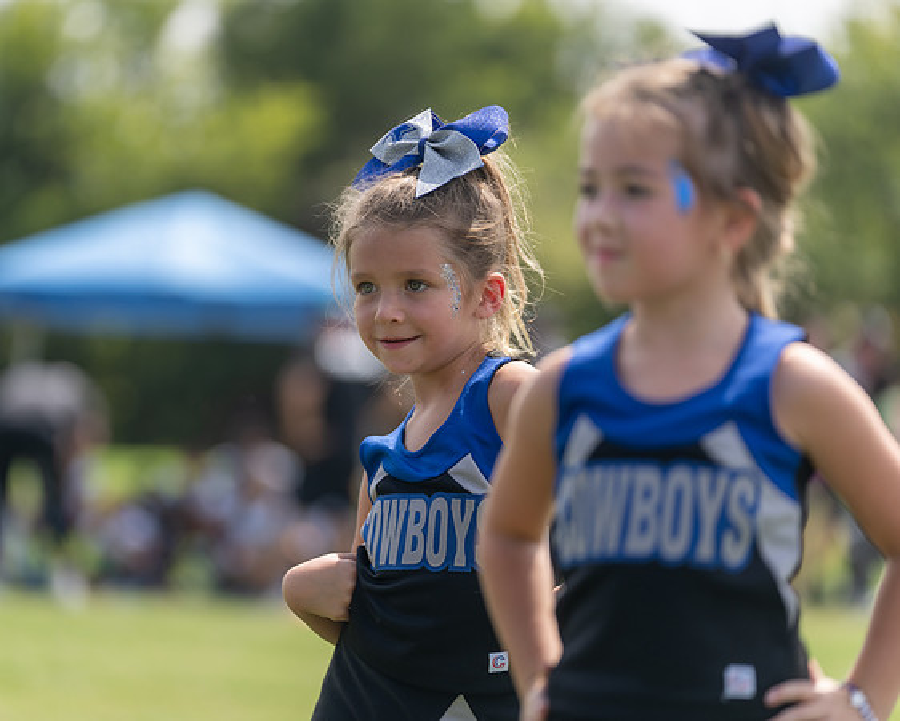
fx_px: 5076
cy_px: 353
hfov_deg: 10.1
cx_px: 349
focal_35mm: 190
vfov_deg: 8.1
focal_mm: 158
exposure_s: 1/1250
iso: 100
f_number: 2.8
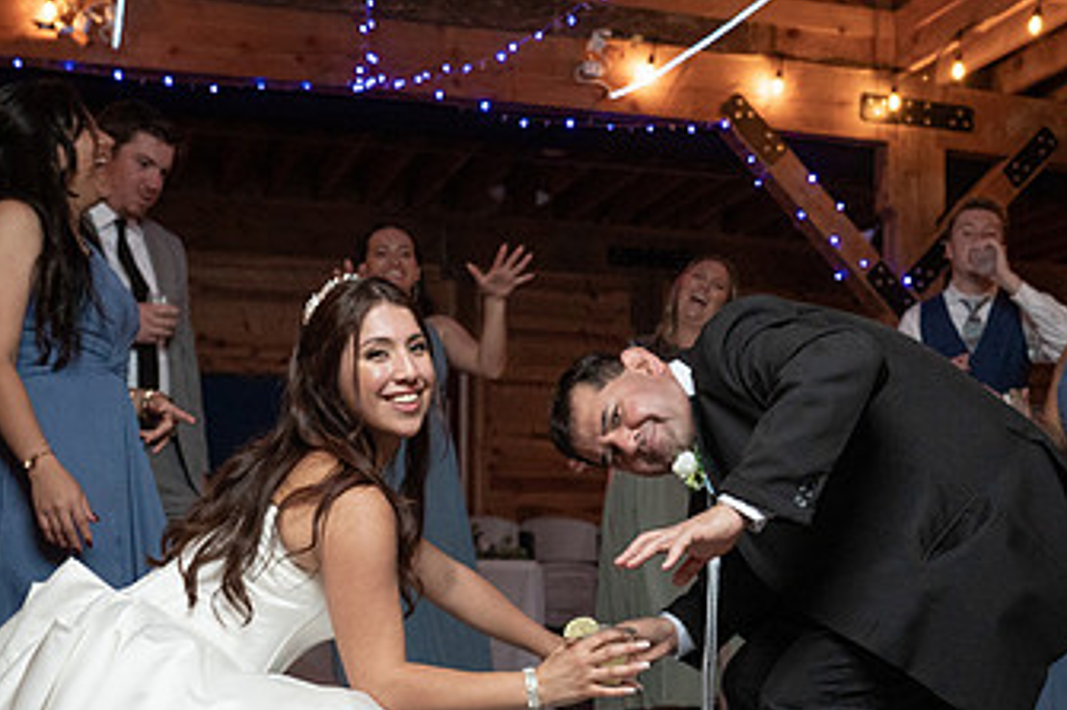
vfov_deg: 24.1
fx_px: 1600
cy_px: 686
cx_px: 596
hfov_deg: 36.8
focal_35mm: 54
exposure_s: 1/200
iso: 2000
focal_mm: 25
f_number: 4
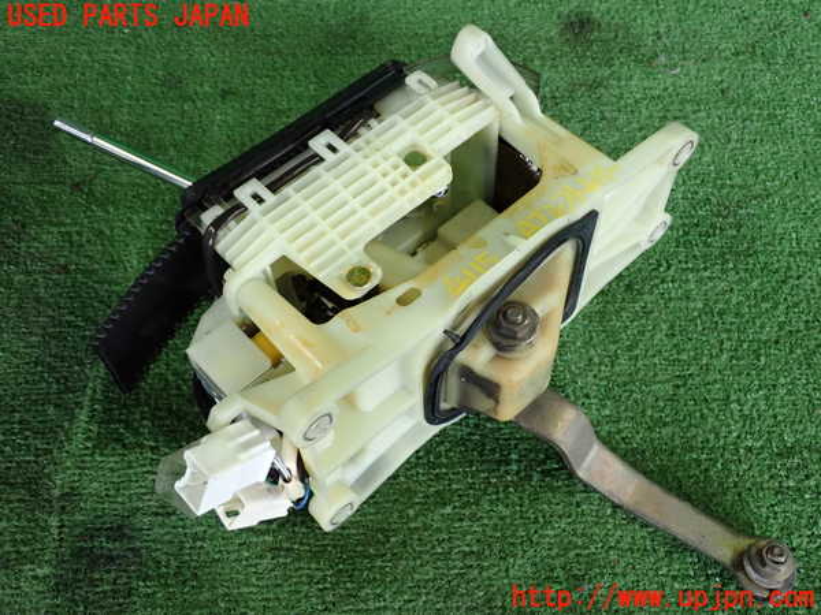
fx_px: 901
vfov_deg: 37.7
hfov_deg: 49.0
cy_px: 308
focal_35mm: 38
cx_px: 410
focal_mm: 6.83
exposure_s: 1/125
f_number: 2.7
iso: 500
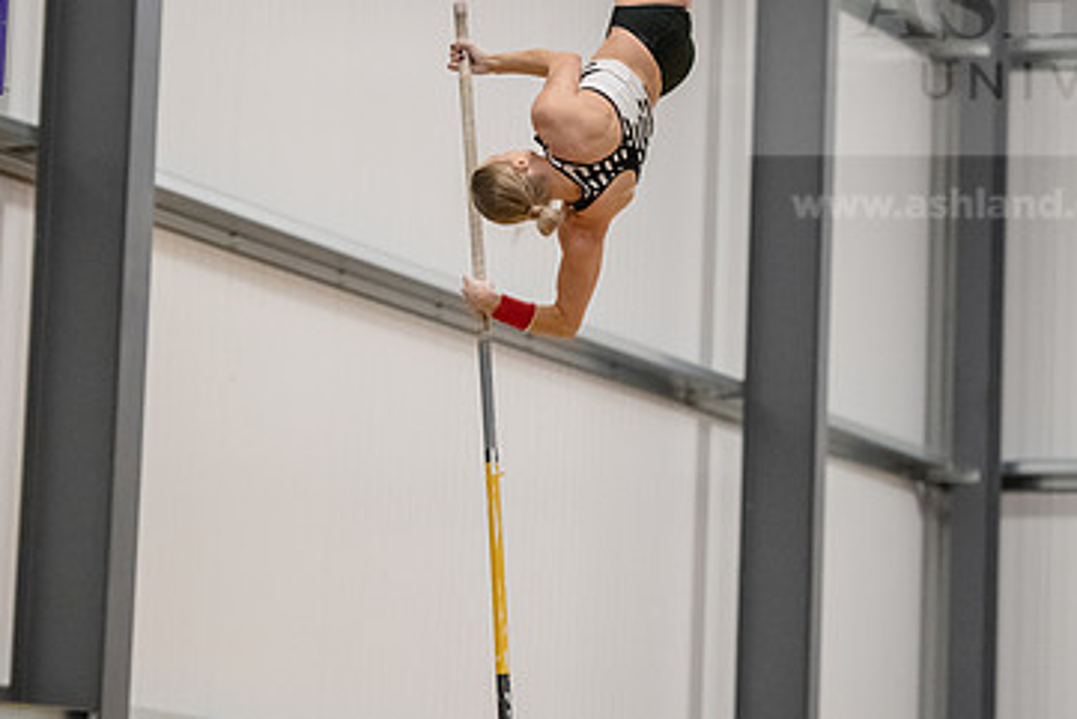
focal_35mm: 180
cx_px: 656
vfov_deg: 7.6
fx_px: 5387
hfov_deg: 11.4
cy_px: 267
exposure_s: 1/800
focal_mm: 112
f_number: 2.8
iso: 6400
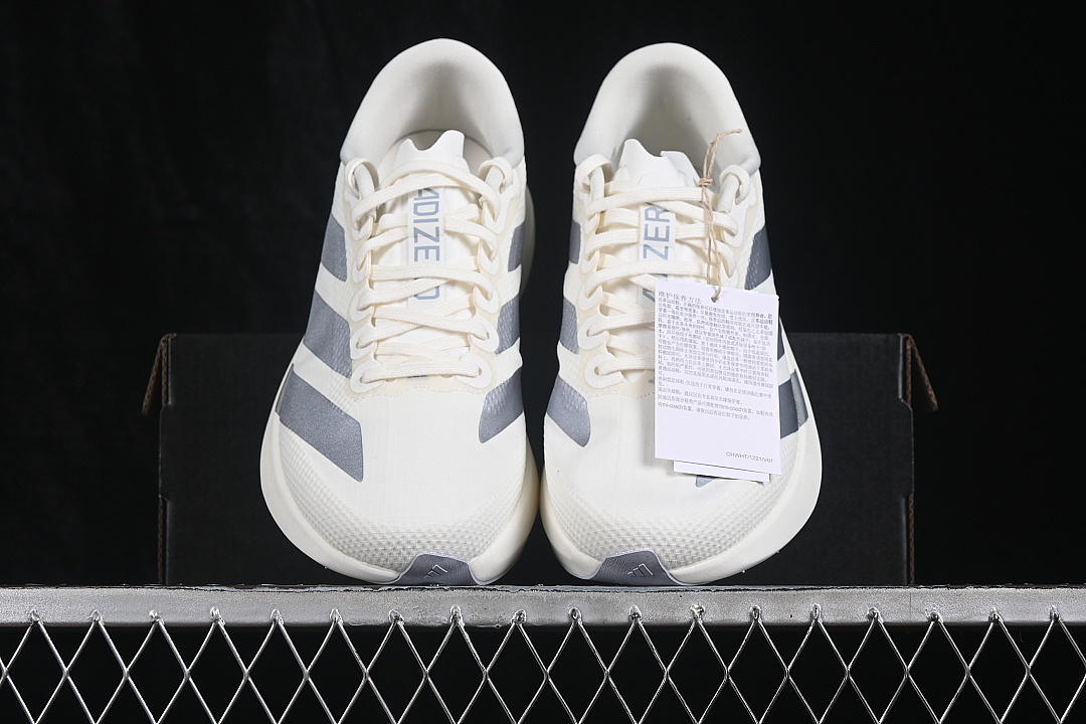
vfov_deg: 18.2
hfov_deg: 27.0
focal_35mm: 75
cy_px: 362
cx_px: 543
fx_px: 2262
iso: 160
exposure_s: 1/80
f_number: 8
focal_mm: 50
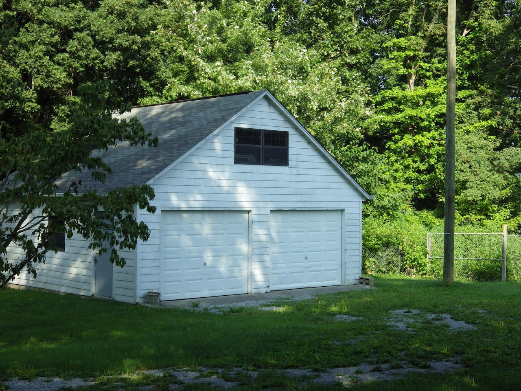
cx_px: 260
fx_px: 888
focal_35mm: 59
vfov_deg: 24.8
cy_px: 196
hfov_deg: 32.7
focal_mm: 10.7
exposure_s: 1/250
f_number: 4
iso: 100
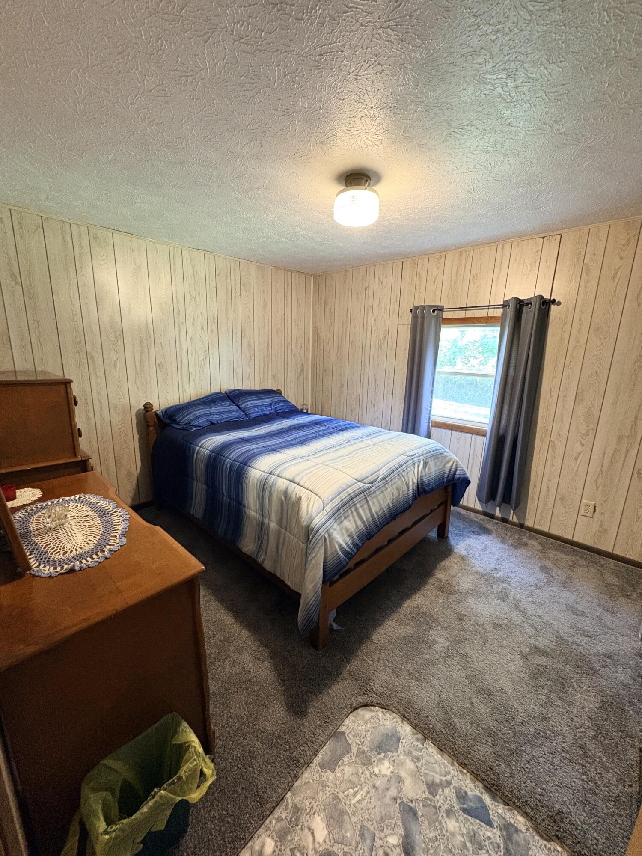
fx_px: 346
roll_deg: -1.9
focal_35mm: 14
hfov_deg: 85.7
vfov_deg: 102.1
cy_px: 428
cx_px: 321
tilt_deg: -12.5
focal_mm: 2.22
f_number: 2.2
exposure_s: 1/60
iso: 500
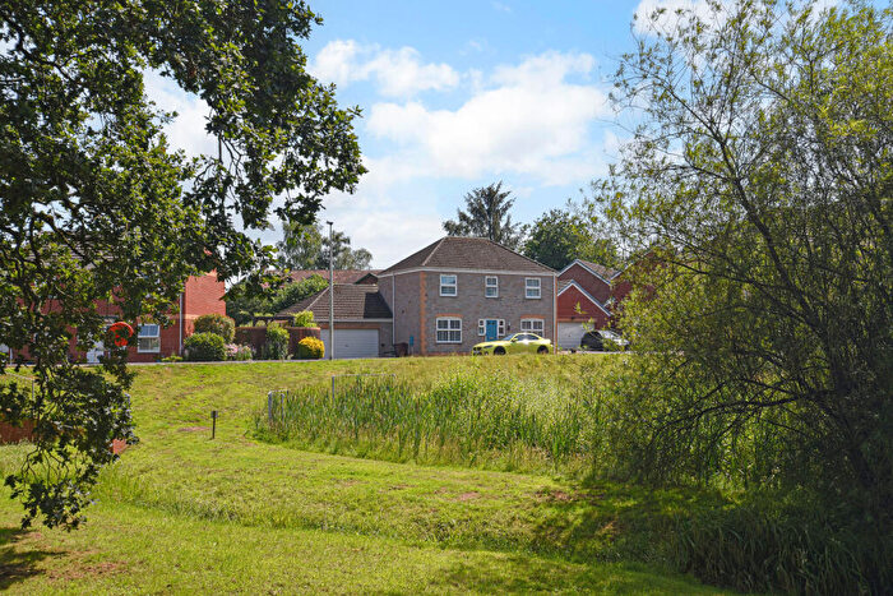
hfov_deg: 53.1
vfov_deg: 36.9
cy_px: 298
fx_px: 893
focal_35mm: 36
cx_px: 446
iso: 140
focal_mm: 24
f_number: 8
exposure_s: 1/250
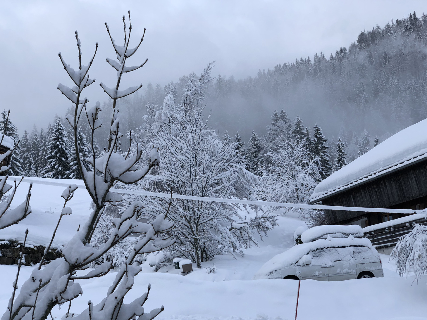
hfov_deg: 33.8
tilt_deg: +12.4
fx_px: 703
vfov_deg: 25.7
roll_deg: +3.5
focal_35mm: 57
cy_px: 173
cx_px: 195
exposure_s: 1/267
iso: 16
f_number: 2.4
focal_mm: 6
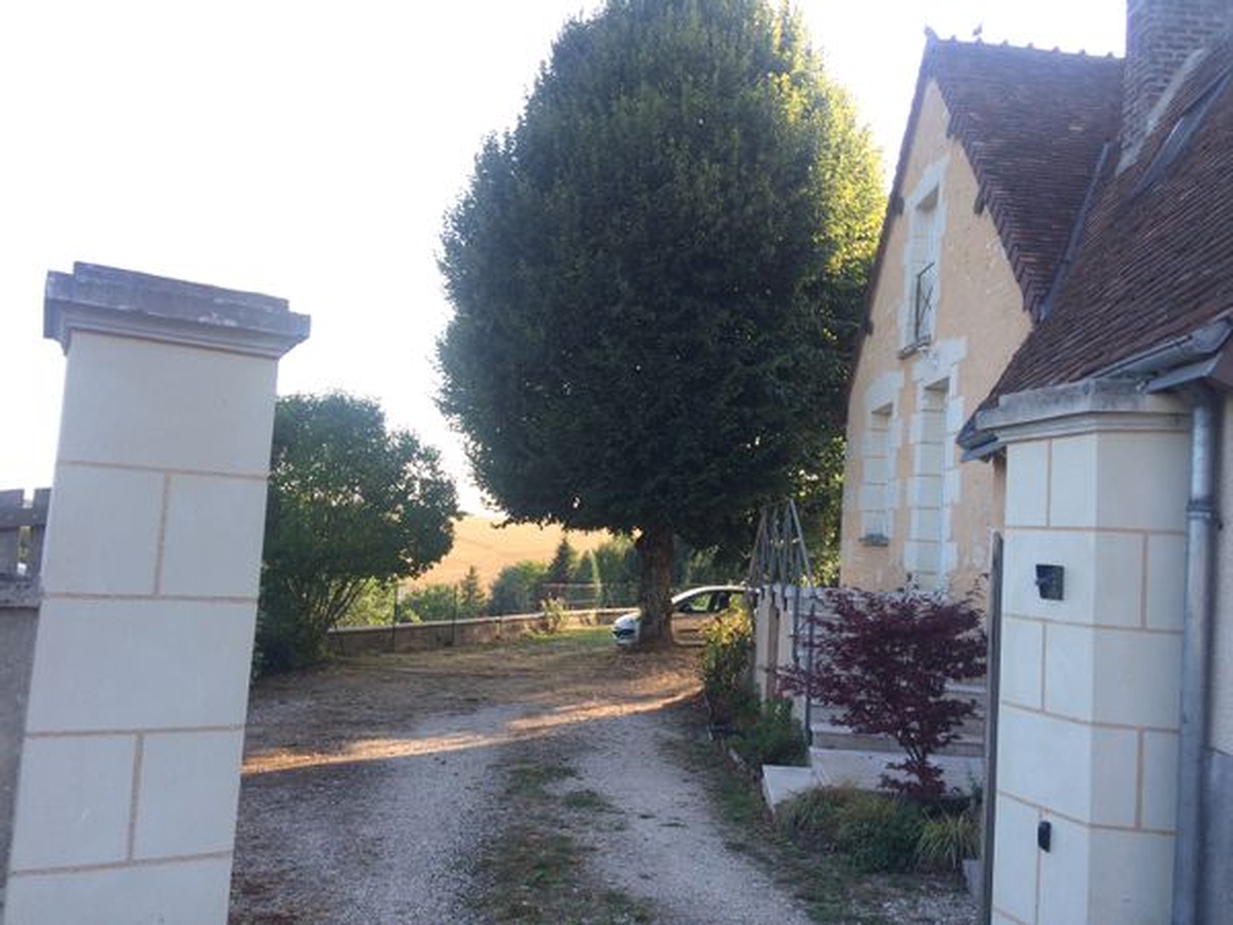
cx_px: 616
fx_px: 1033
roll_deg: -4.2
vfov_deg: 48.2
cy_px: 462
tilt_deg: -1.7
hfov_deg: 61.7
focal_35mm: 29
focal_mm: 4.15
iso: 32
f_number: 2.2
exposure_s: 1/302
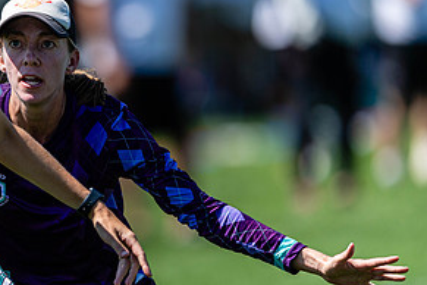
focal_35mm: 797
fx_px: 9453
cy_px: 139
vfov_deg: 1.7
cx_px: 79
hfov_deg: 2.6
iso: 100
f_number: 2.8
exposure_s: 1/2500
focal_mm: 400
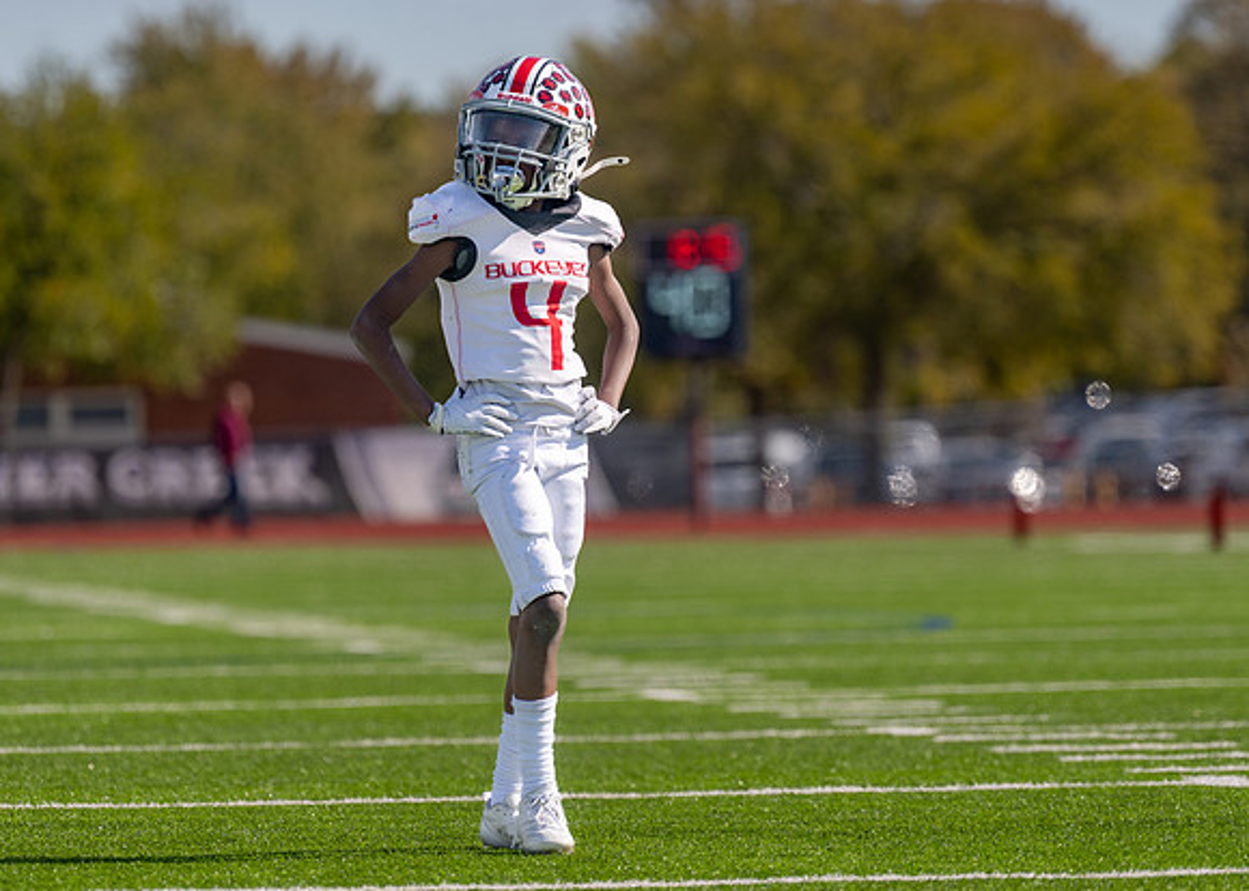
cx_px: 608
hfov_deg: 7.1
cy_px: 399
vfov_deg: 5.1
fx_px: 10093
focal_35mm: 285
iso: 125
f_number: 4
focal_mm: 230
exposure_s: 1/2500
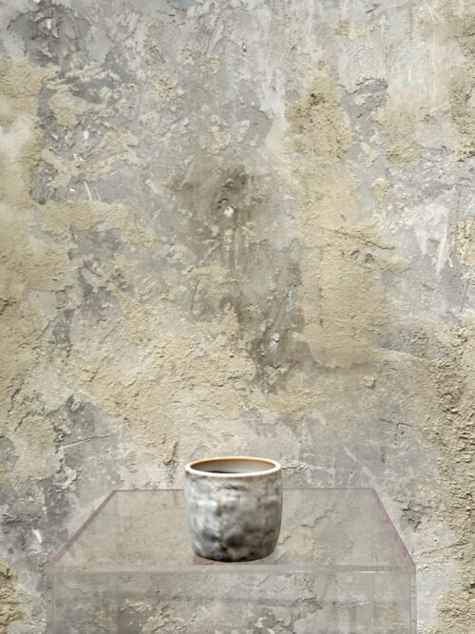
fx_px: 878
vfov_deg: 39.7
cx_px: 238
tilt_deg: +1.4
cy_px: 317
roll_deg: +0.1
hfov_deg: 30.3
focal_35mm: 48
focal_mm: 6.86
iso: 50
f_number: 1.78
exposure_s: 1/176
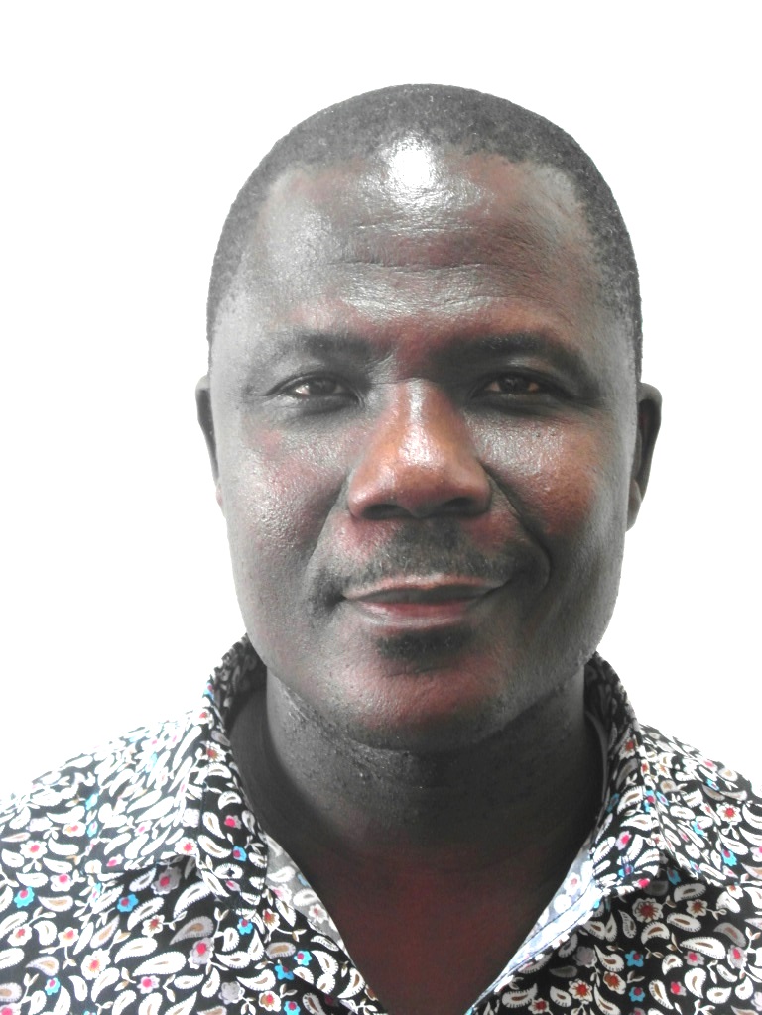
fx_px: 2730
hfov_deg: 15.9
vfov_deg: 21.1
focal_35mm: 93
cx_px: 381
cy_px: 508
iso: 400
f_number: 3.9
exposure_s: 1/20
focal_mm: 16.5
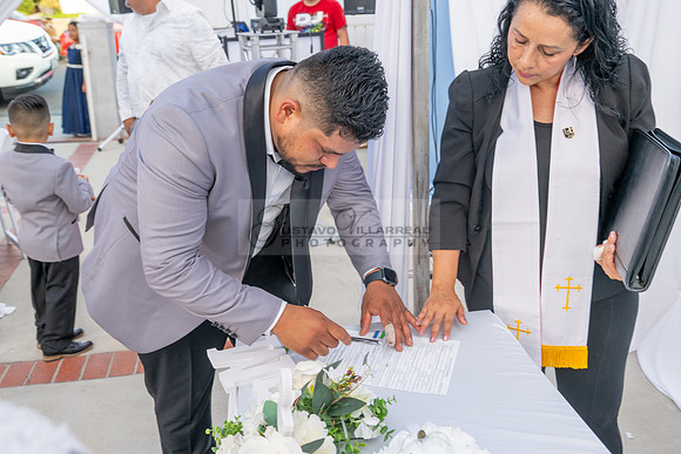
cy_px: 227
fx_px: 681
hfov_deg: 53.1
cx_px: 340
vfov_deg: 36.9
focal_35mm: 36
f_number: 6.3
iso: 200
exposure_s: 1/125
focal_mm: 36
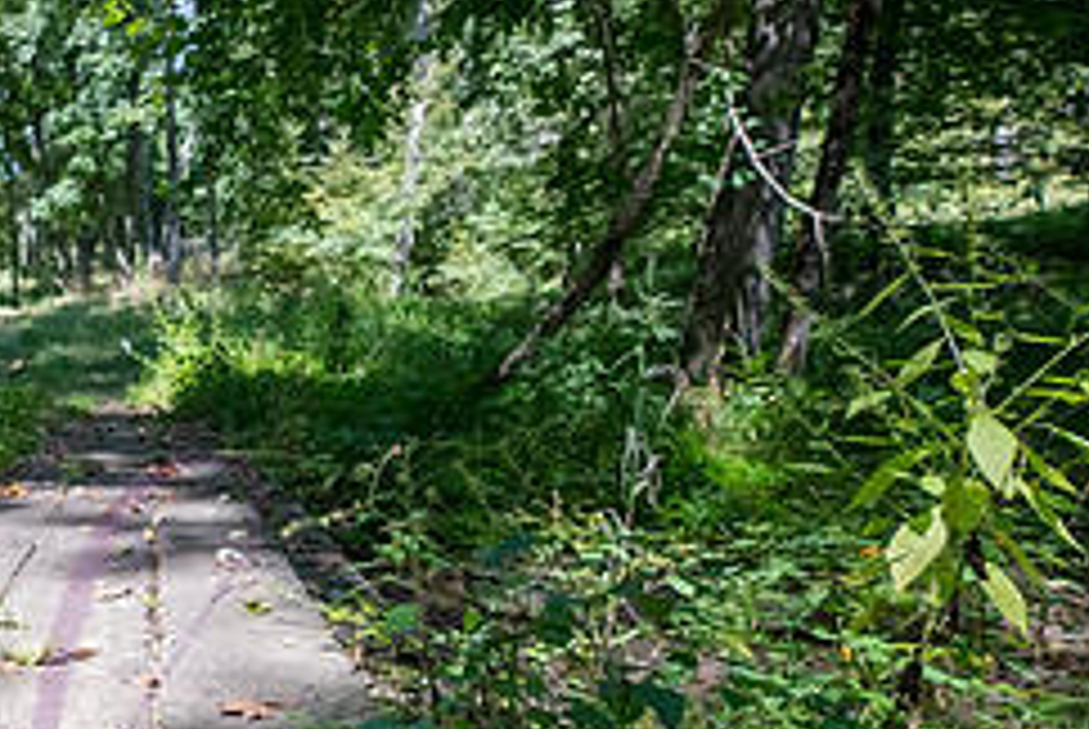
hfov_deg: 43.7
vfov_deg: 36.9
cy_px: 559
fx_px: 1060
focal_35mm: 35
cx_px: -73
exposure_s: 1/320
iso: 320
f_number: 5
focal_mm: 14
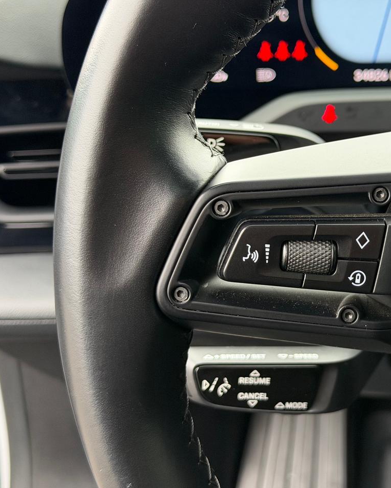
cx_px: 311
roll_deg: +2.1
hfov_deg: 23.9
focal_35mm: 63
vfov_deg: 30.0
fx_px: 911
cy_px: 243
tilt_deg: -23.0
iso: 125
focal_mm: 6.76
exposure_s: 1/145
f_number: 1.78
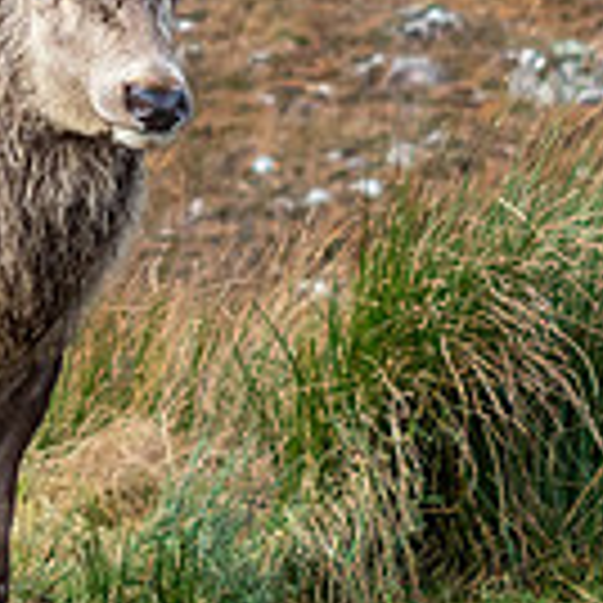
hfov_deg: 5.1
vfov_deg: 5.1
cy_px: -186
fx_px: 6799
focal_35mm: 345
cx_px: 245
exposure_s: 1/640
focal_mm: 40
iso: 640
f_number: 2.8
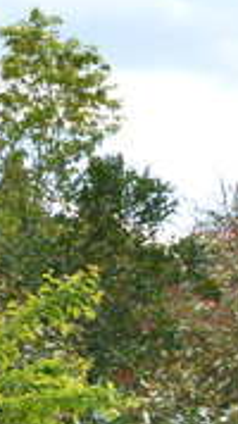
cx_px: 758
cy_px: 350
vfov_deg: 20.7
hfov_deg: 9.1
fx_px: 1145
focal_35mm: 102
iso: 400
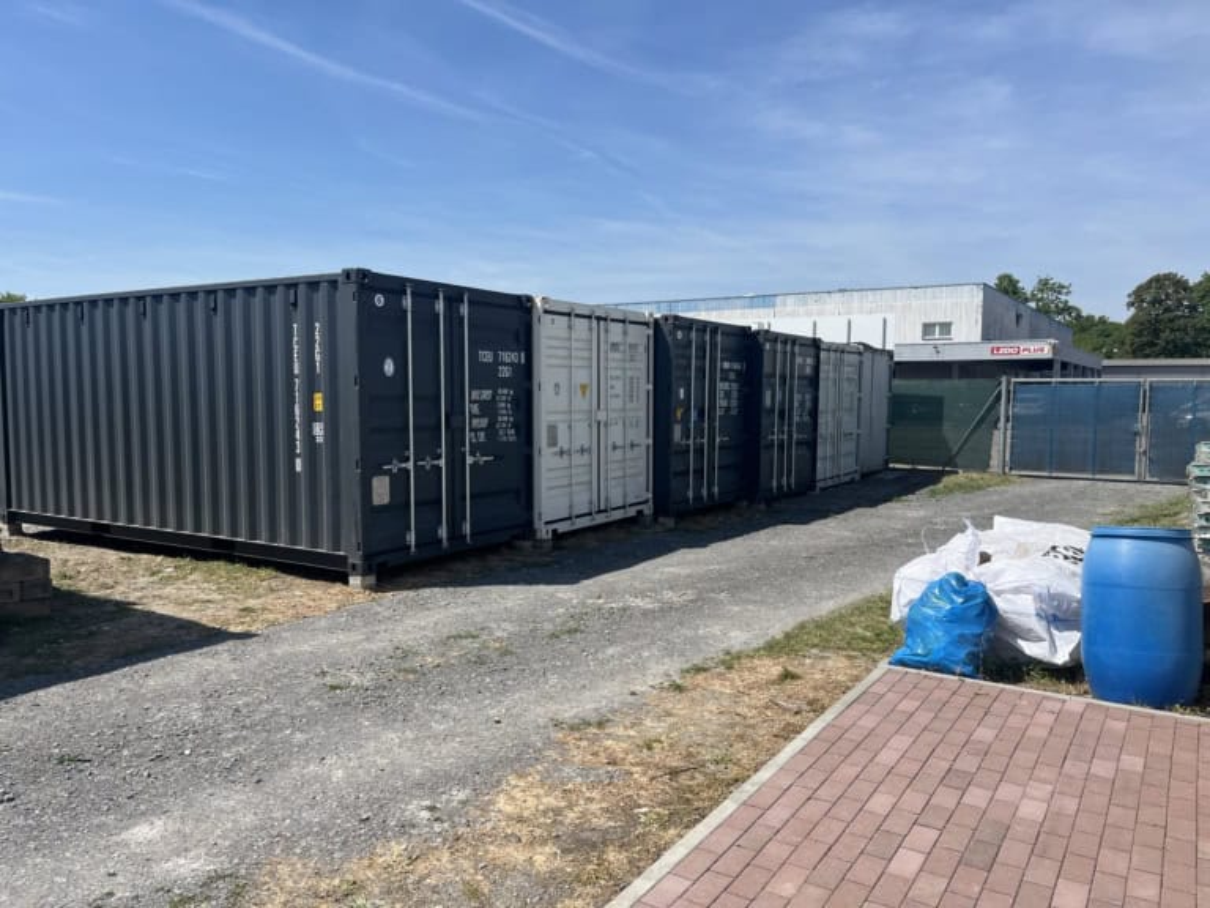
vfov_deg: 53.1
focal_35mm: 26
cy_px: 454
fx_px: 909
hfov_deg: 67.3
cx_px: 605
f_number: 1.6
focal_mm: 5.1
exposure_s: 1/4310
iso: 50
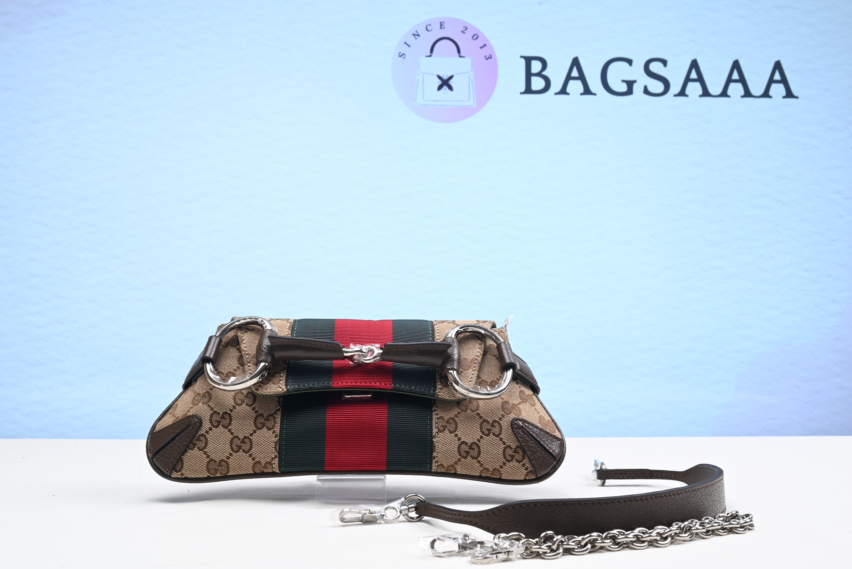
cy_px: 284
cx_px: 426
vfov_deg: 32.7
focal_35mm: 41
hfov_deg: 47.4
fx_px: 971
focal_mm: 41
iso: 100
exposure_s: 1/2
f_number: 16
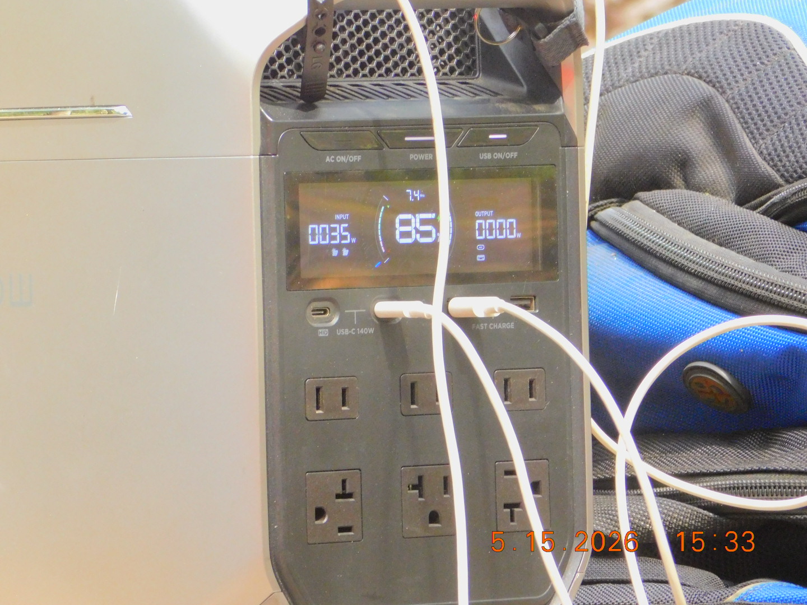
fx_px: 9185
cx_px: 404
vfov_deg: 3.8
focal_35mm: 394
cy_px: 302
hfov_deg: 5.0
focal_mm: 70
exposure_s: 1/50
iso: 800
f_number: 5.9
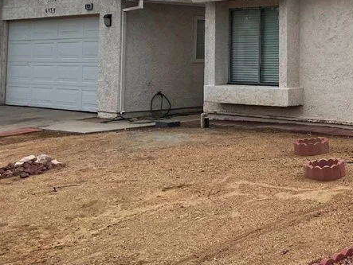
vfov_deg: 23.7
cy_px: 17
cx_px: 362
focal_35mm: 60
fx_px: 612
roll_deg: -0.2
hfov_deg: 29.8
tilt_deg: +4.3
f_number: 1.6
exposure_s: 1/7407
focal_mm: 5.1
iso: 50
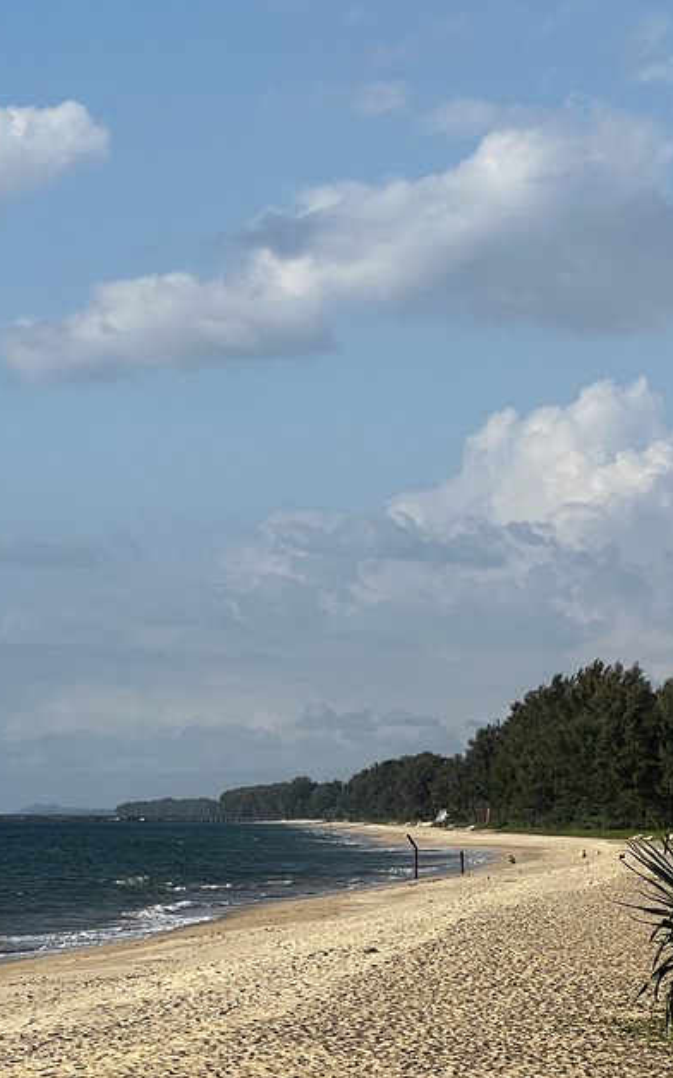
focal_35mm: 156
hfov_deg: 8.3
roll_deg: -0.3
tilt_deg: +1.9
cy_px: 730
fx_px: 4582
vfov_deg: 13.4
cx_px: -144
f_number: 2.8
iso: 32
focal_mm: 9
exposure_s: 1/943
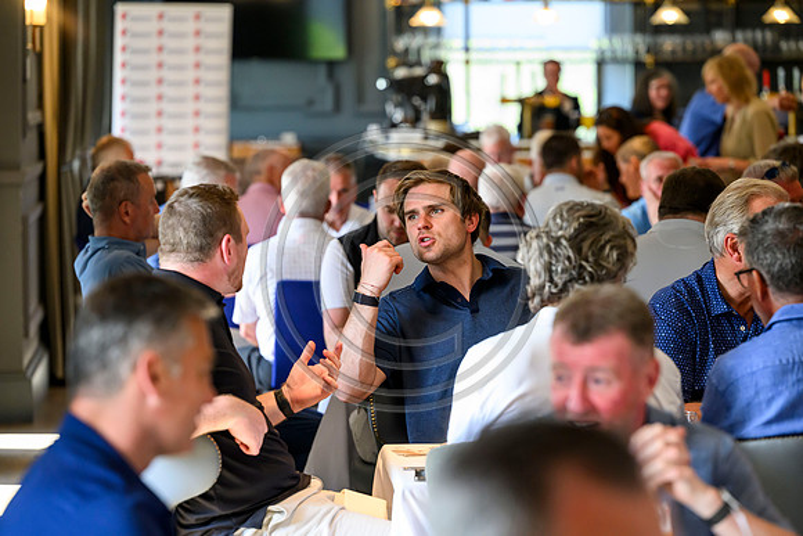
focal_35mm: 140
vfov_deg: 9.8
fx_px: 3123
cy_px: 268
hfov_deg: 14.7
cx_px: 402
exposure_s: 1/640
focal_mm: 140
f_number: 4
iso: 4000
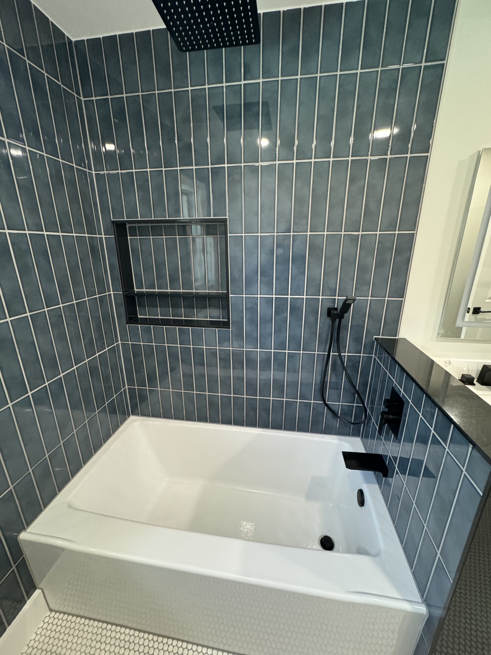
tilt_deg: -17.2
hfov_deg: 85.7
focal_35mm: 14
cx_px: 246
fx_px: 265
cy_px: 328
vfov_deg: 102.1
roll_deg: +0.4
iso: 500
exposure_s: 1/60
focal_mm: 2.22
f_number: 2.2
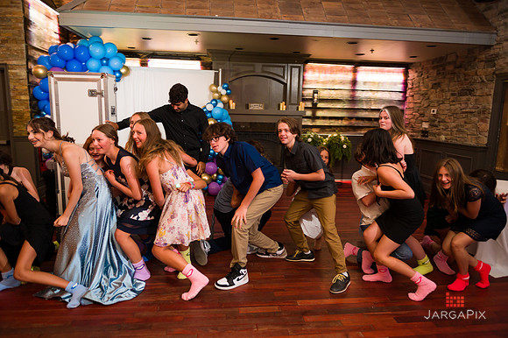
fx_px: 338
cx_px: 254
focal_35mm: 24
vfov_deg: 53.1
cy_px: 169
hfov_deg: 73.8
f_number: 3.2
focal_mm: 24
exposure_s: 1/125
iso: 1250
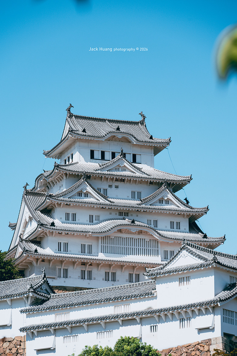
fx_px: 1382
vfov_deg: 14.7
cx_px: 118
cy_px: 178
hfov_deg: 9.8
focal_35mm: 140
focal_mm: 140
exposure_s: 1/640
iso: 100
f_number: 6.3
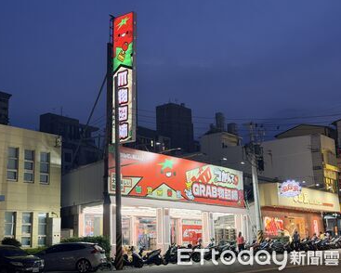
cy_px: 136
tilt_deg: +11.5
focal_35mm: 51
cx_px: 161
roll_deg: +1.1
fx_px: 515
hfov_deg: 36.6
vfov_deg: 29.7
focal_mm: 6.76
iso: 250
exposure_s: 1/60
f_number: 1.78
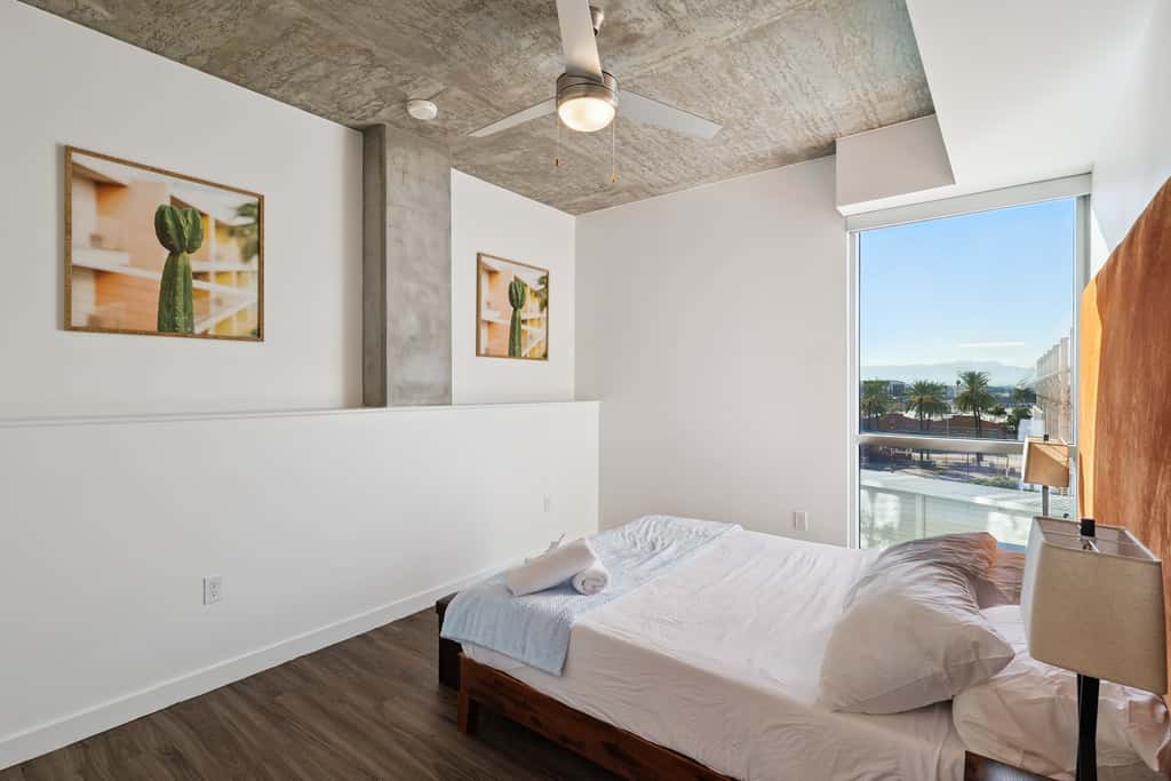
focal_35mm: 16
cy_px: 390
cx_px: 586
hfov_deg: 96.7
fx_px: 520
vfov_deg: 73.8
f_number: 8
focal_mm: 16
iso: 400
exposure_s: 1/100
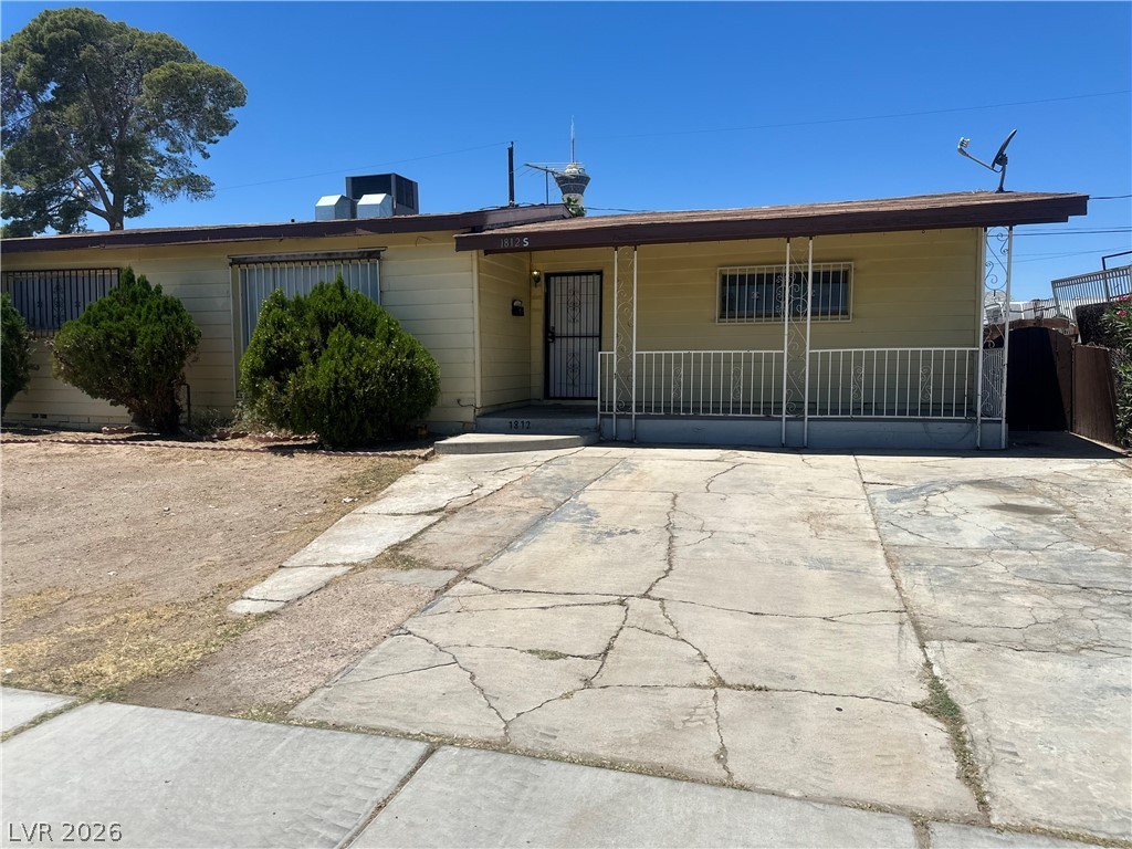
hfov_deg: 71.6
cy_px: 424
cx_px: 566
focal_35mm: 24
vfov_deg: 56.8
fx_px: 785
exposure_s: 1/8929
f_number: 1.78
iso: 80
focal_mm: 6.86
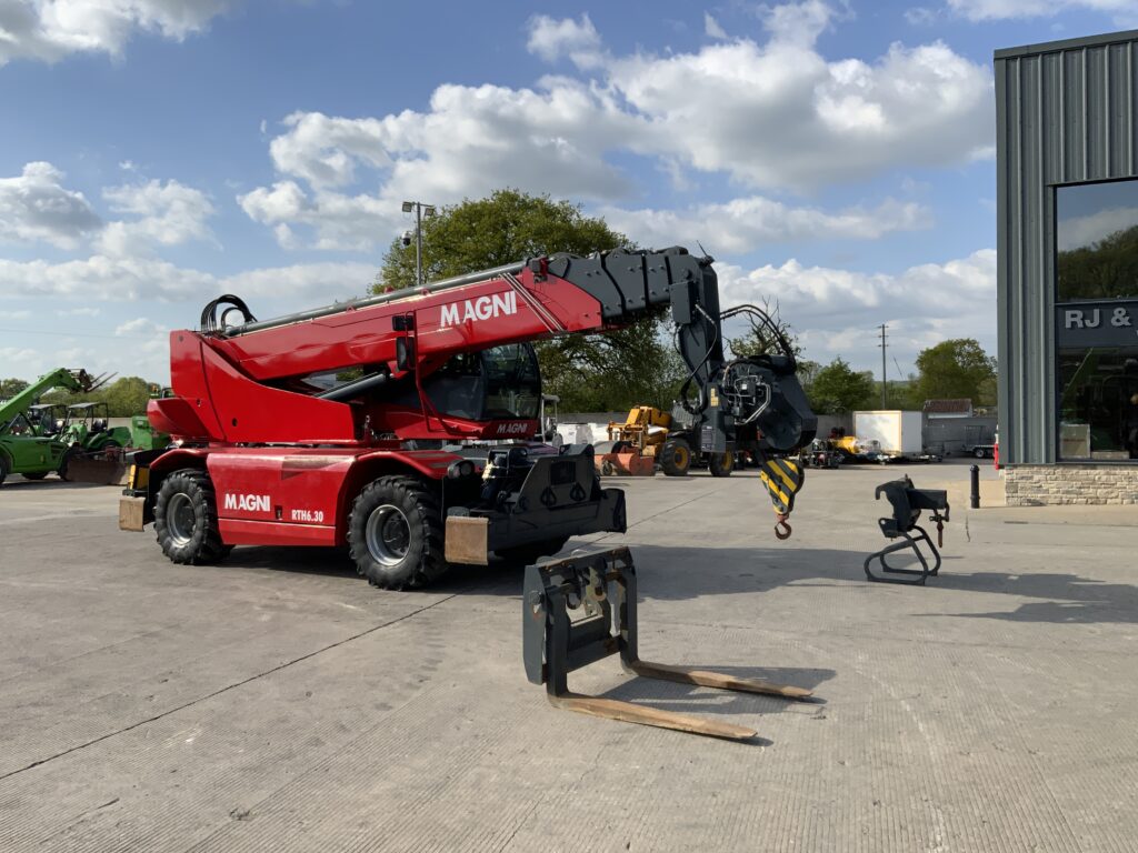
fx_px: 953
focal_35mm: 29
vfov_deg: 48.2
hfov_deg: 61.7
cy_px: 426
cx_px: 569
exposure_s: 1/2141
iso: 16
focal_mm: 3
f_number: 1.8
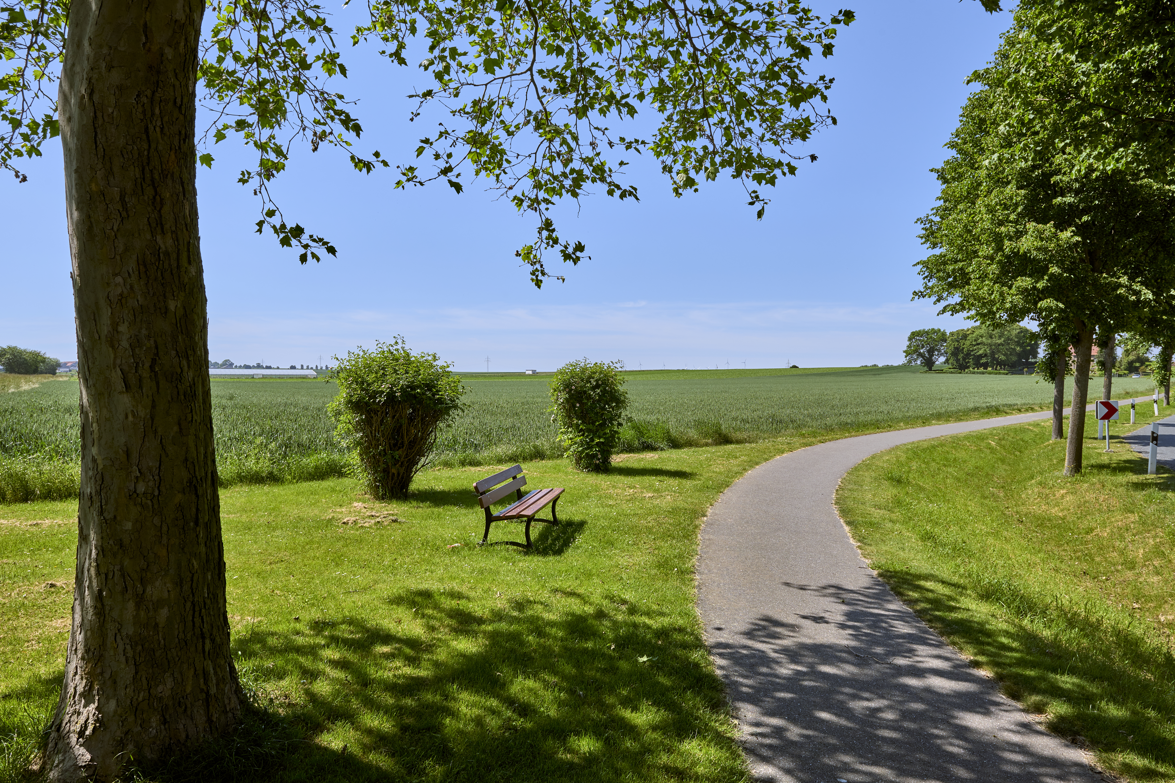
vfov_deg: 53.1
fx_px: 783
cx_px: 588
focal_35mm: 24
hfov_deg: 73.7
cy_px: 392
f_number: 11
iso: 200
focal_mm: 24
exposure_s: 1/320
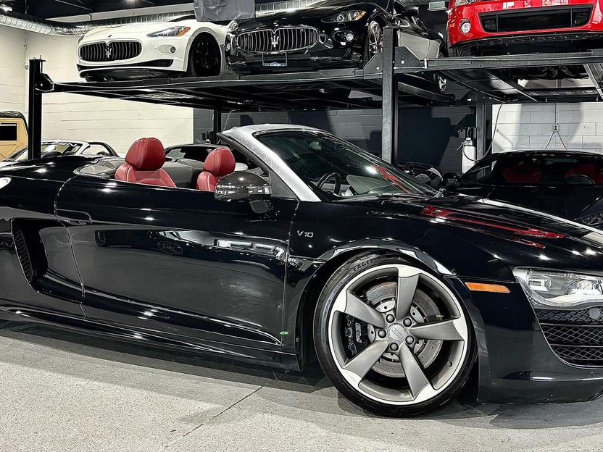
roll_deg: -0.9
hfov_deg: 46.8
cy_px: 151
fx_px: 697
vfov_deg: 35.6
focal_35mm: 40
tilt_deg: -0.5
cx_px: 280
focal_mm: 5.96
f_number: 1.6
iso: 125
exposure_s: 1/60
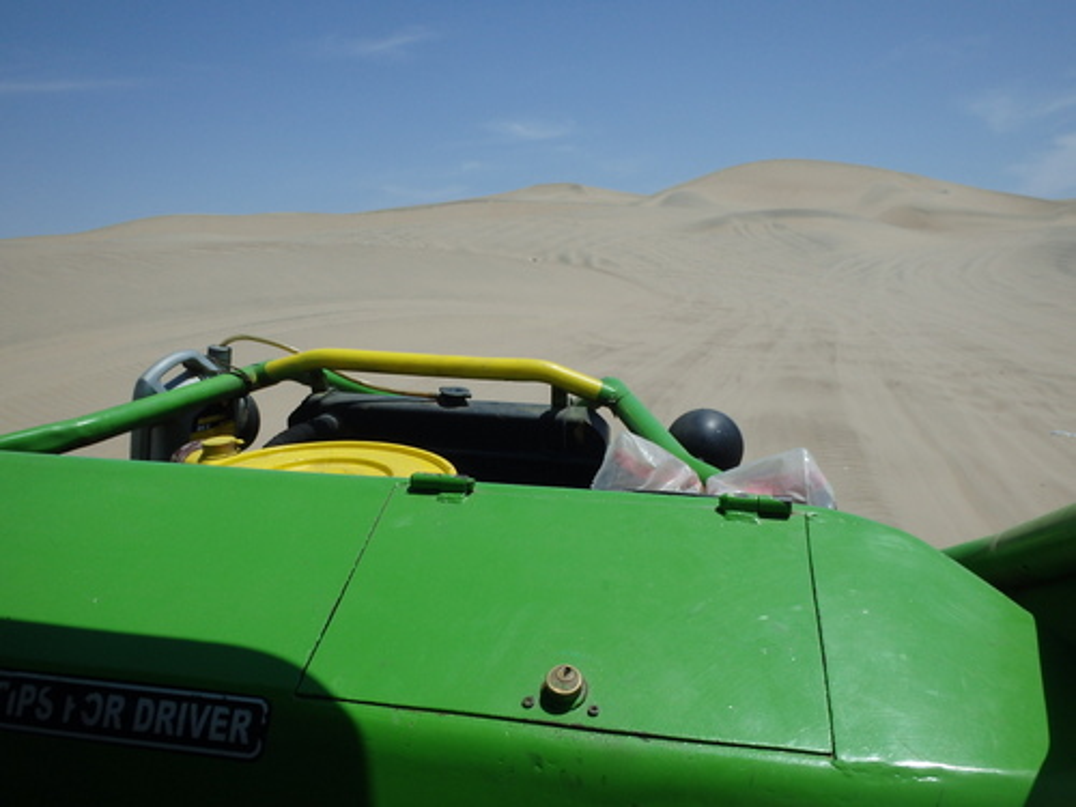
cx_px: 538
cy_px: 404
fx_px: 870
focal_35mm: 28
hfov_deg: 63.4
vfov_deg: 49.7
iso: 125
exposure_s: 1/250
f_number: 11
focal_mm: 5
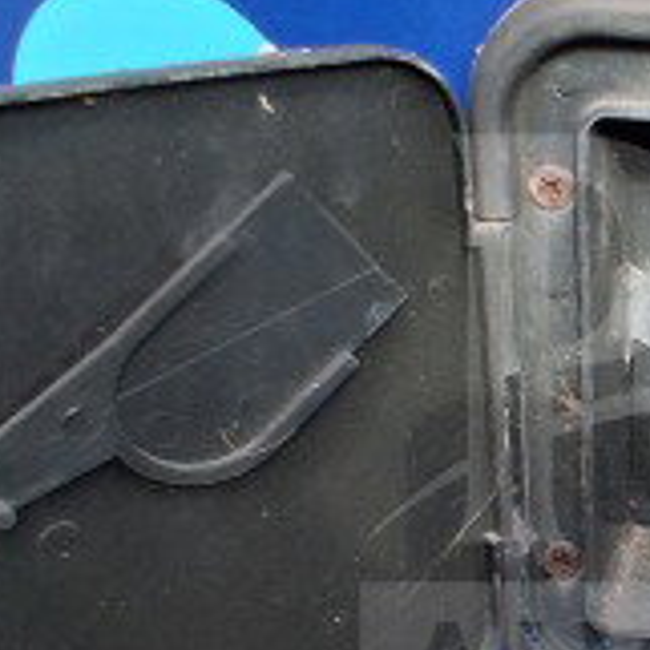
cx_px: 811
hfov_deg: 26.2
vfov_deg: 29.8
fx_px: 1211
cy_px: 452
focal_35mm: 57
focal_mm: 1.4
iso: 50
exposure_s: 1/195
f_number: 2.2
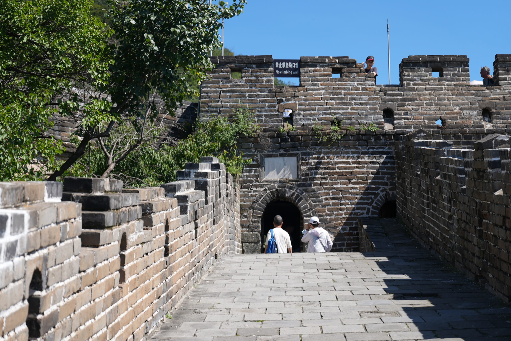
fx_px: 895
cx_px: 256
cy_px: 170
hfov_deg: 31.9
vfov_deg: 21.6
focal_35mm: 63
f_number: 4
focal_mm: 63
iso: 80
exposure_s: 1/640
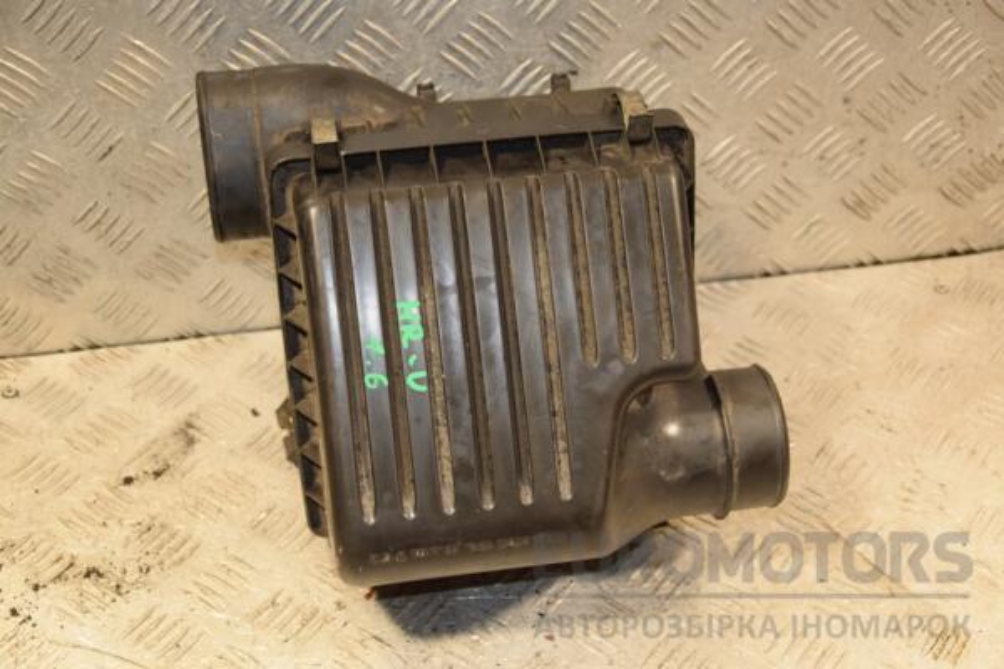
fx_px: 1673
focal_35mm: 60
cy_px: 334
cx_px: 502
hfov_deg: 33.4
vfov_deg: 22.6
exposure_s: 1/160
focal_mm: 40
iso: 800
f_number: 4.8
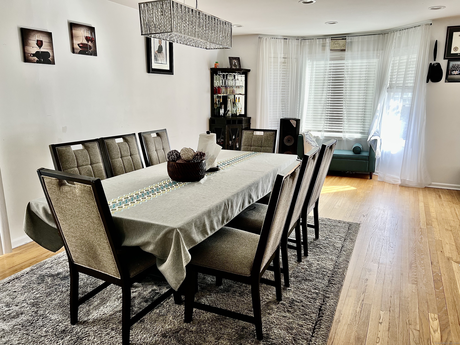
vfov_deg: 53.1
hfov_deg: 67.3
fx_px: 346
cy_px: 172
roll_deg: +0.0
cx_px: 230
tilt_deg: -12.1
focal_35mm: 26
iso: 40
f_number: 1.5
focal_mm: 5.7
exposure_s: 1/121
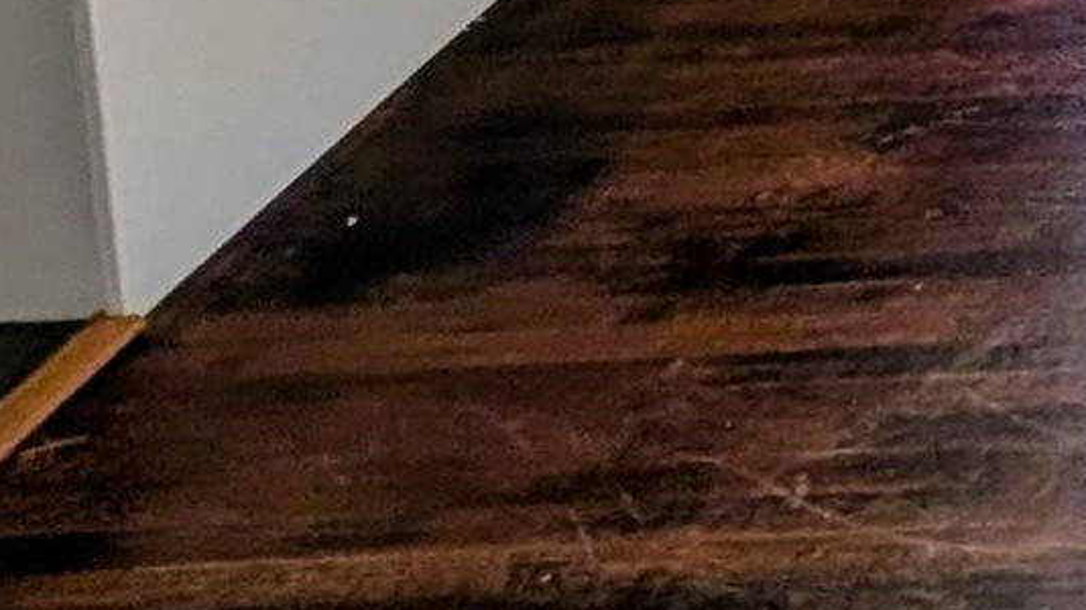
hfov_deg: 20.4
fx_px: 2159
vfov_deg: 13.0
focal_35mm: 75
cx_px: 1936
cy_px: -762
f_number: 1.7
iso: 63
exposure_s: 1/120
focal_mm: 2.02
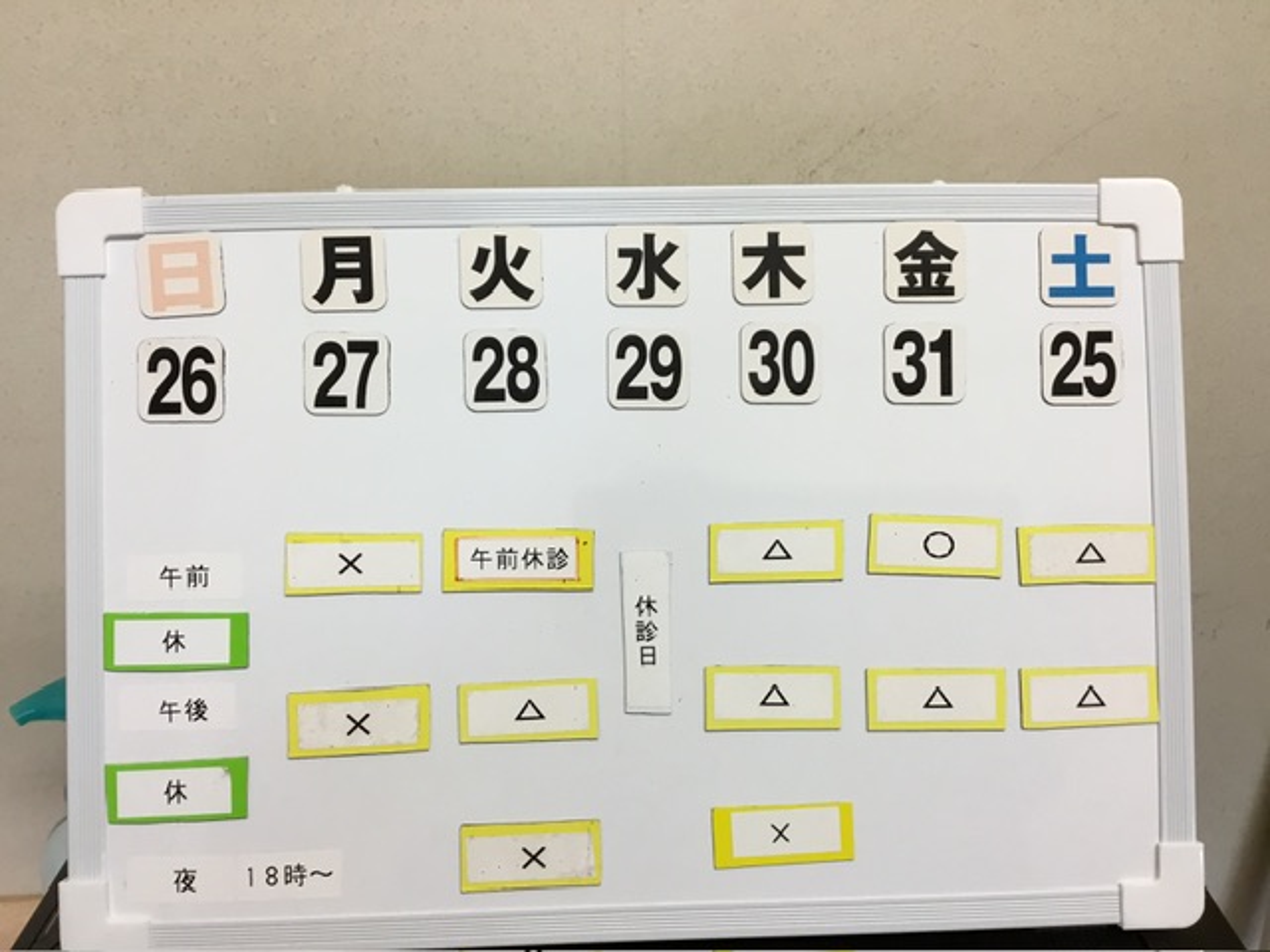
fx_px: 1137
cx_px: 635
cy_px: 476
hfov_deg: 58.4
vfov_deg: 45.4
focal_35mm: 31
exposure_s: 1/30
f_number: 2.4
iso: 25
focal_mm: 3.3
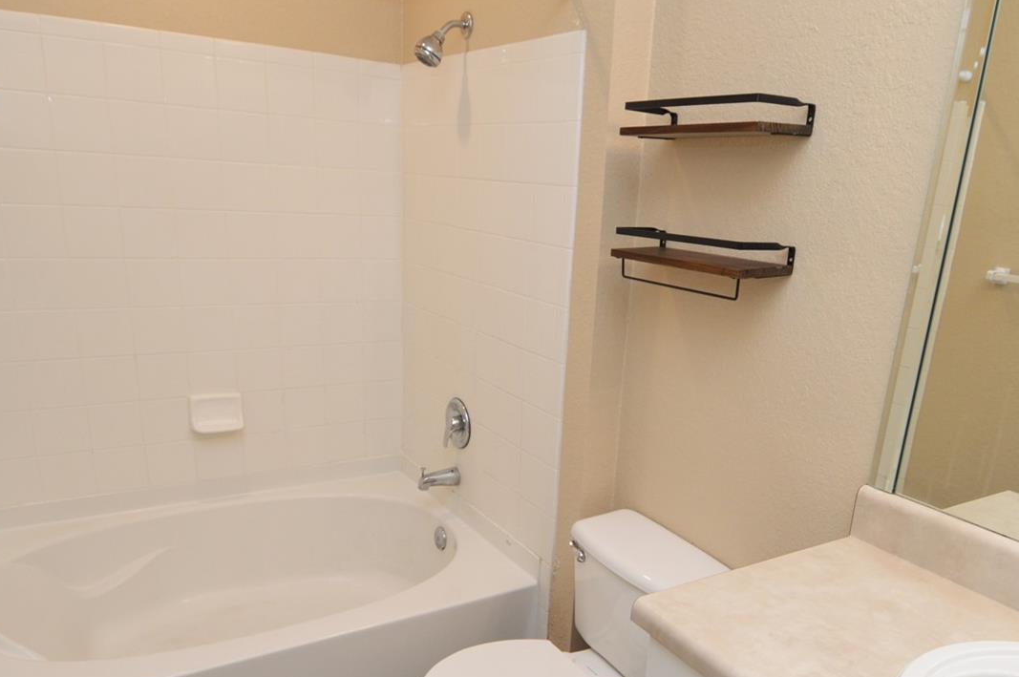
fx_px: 763
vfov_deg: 47.0
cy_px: 458
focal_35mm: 27
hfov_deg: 67.3
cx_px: 553
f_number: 4
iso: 400
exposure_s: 1/60
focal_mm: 12
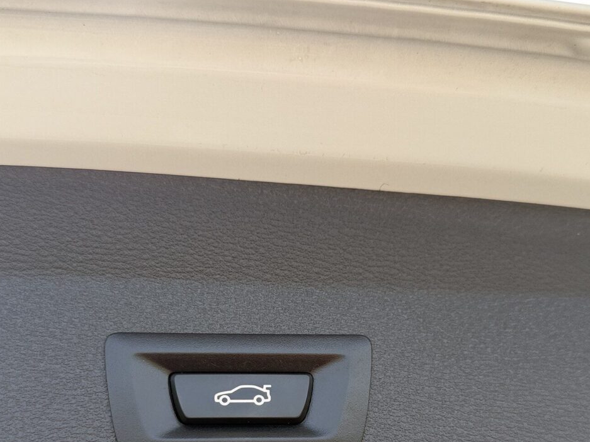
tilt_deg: +24.1
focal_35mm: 41
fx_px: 699
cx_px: 287
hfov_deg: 45.8
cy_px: 354
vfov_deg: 34.1
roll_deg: +4.5
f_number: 1.78
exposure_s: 1/757
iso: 80
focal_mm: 6.76
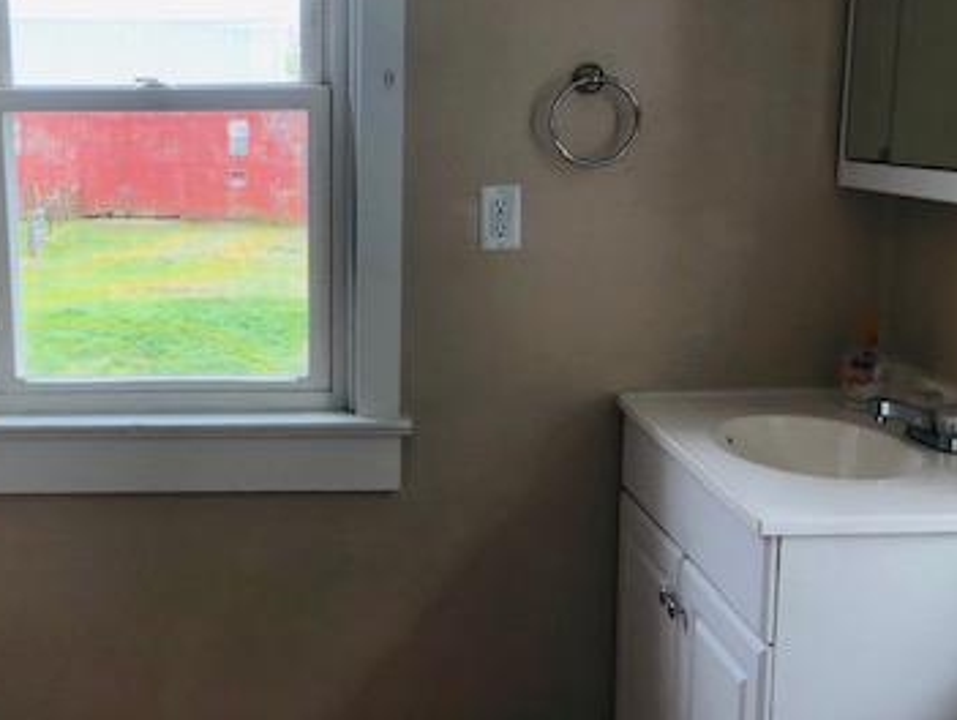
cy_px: 374
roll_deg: -0.4
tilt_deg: -9.4
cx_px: 267
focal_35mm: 51
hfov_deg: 36.8
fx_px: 1411
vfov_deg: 28.6
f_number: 1.8
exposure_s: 1/120
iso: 50
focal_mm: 3.99
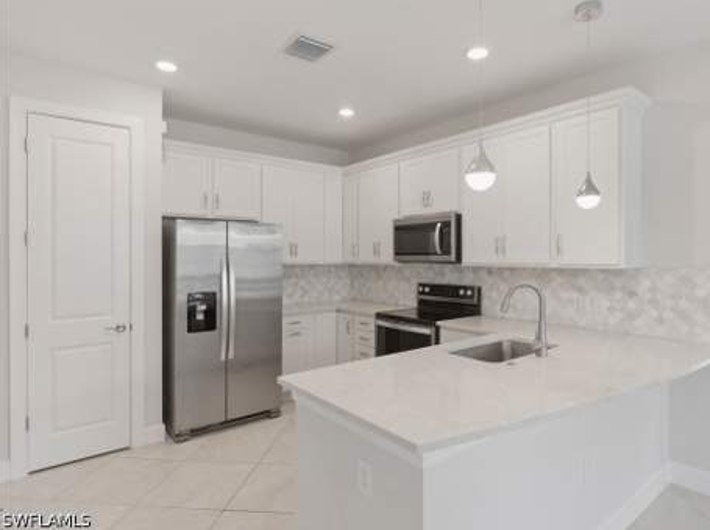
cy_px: 252
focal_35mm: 19
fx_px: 389
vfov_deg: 68.5
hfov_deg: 84.7
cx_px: 373
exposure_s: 1/10
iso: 100
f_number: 7.1
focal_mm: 23
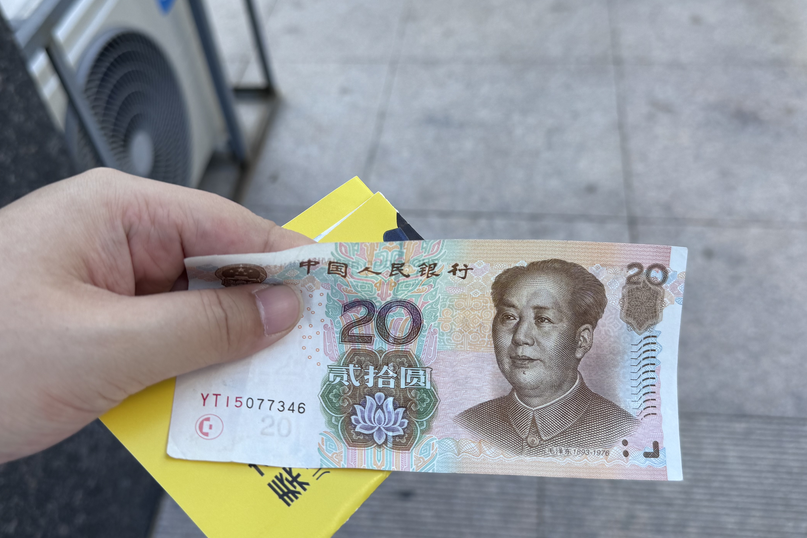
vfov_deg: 38.8
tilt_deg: -46.1
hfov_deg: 55.8
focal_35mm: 34
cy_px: 231
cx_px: 424
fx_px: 762
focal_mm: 6.86
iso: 80
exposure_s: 1/765
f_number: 1.78
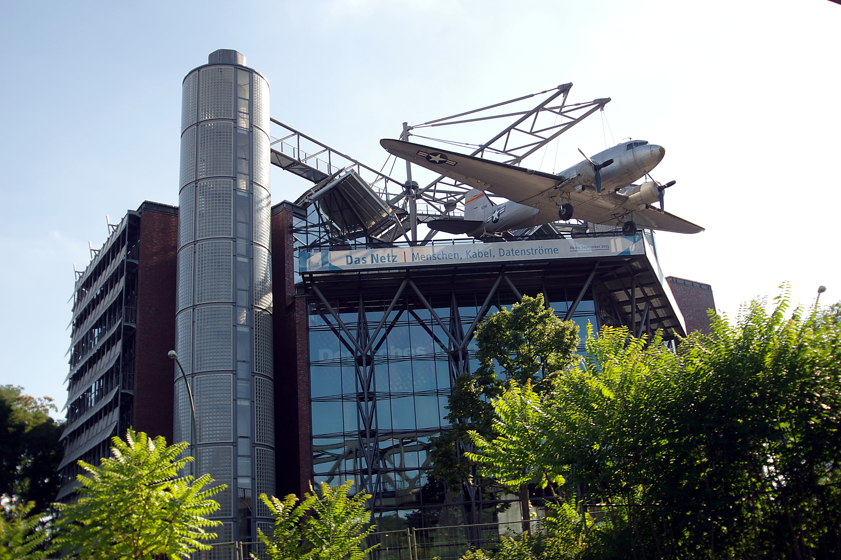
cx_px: 420
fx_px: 840
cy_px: 280
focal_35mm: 36
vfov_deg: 36.8
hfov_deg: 53.2
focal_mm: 24
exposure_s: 1/125
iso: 100
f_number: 7.1
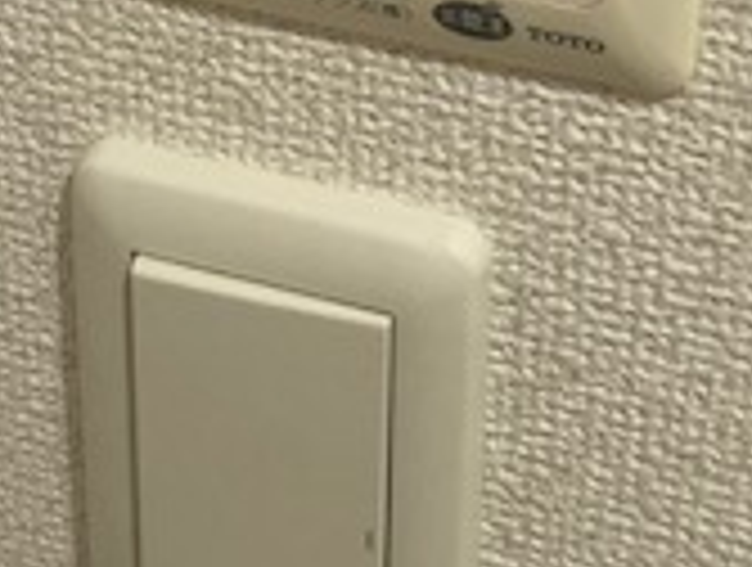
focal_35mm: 107
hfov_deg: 18.3
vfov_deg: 13.4
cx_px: 428
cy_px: -184
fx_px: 2329
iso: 32
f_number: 1.8
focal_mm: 3.99
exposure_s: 1/33
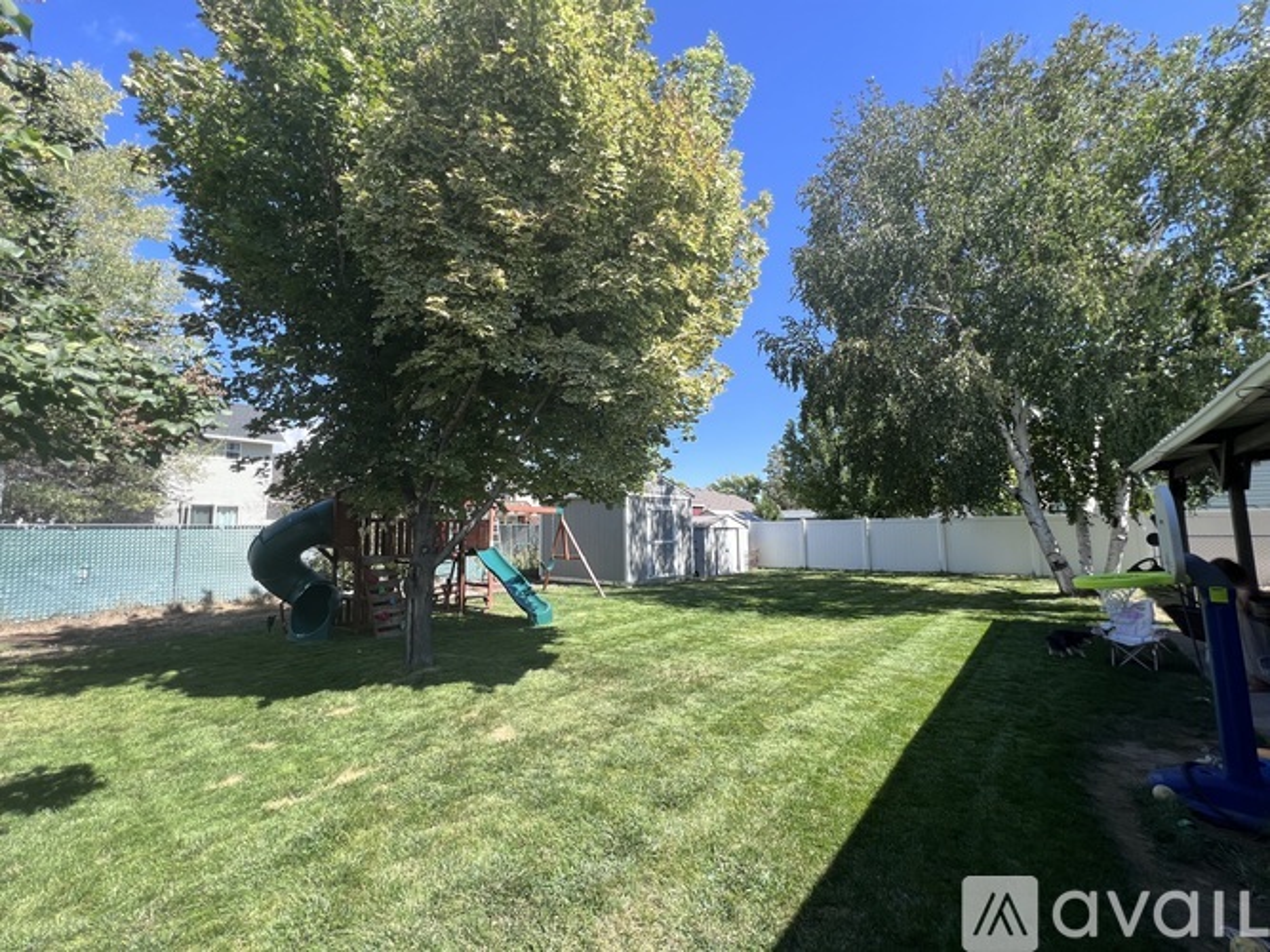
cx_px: 635
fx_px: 477
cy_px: 476
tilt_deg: +6.5
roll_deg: +0.6
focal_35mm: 13
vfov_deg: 89.9
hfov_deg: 106.2
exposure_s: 1/573
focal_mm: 1.57
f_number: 1.8
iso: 32
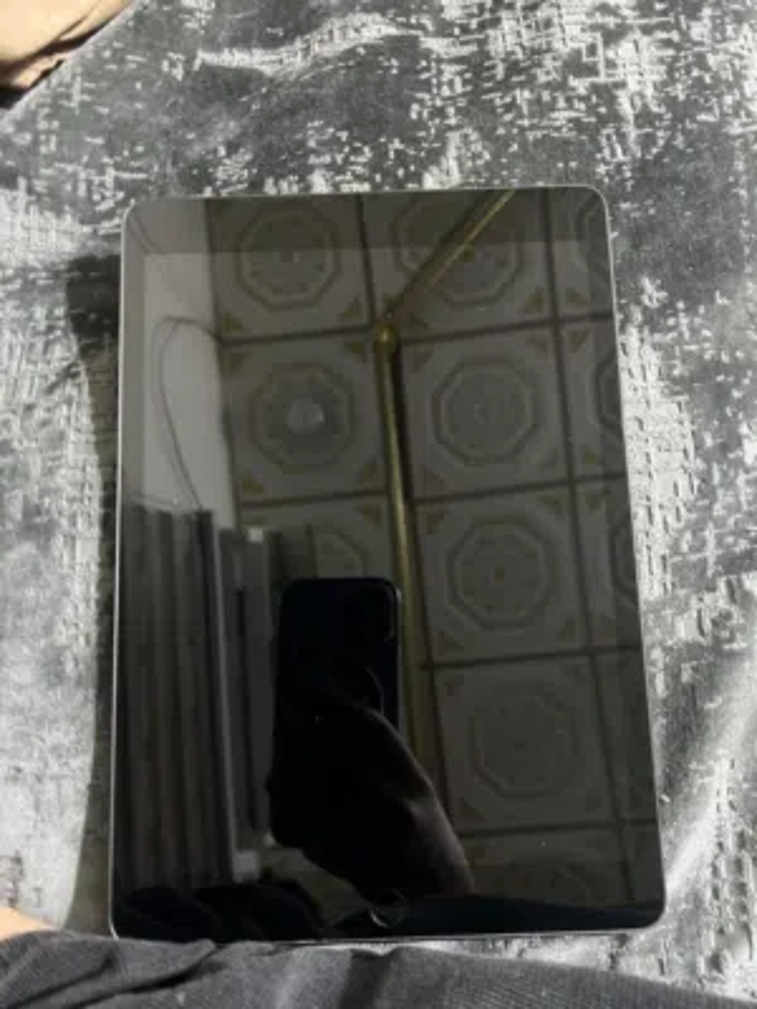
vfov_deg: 67.3
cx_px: 378
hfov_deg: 53.1
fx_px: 758
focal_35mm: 26
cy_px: 504
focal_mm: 5.7
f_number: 1.5
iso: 640
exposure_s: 1/30
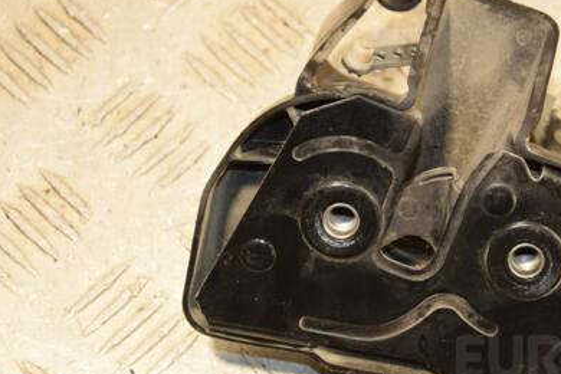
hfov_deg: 15.2
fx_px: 2088
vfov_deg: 10.2
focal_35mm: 134
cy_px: 165
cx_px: 429
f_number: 5
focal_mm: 58
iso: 800
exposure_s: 1/200
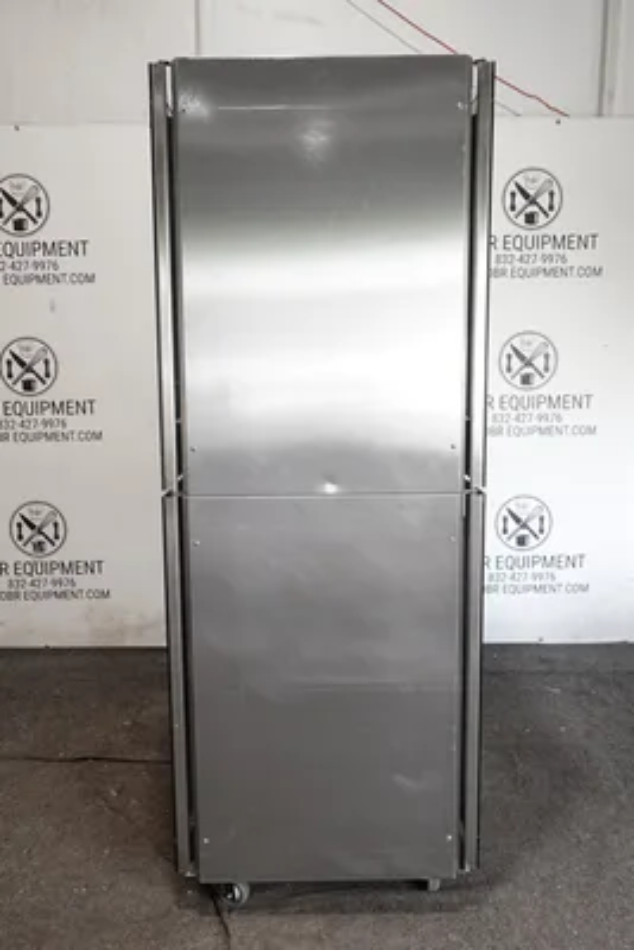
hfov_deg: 41.1
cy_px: 475
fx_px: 845
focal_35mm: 32
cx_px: 317
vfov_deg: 58.7
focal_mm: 11.76
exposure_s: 1/40
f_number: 3.5
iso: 640
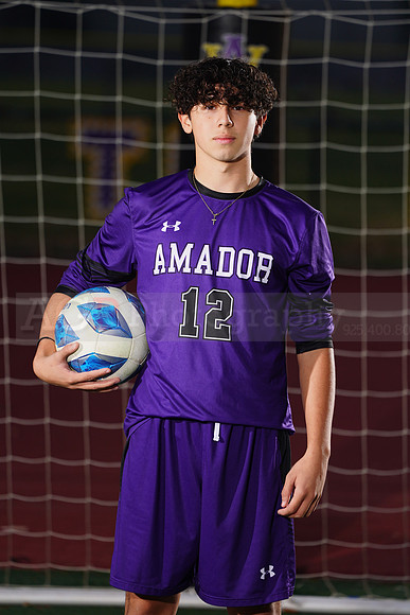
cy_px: 308
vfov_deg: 5.2
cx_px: 205
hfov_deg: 3.5
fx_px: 6726
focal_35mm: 394
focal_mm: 394
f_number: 7.1
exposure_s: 1/200
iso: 200
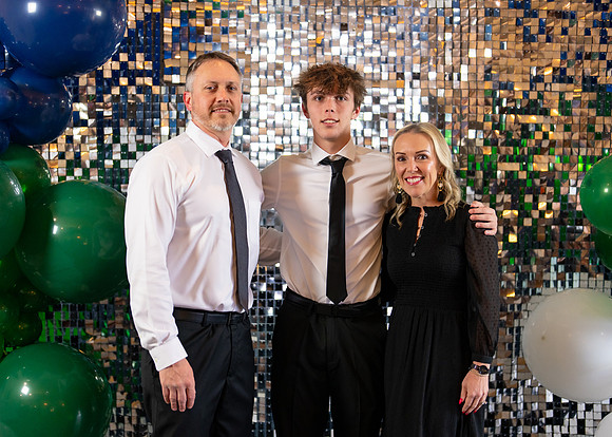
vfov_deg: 27.0
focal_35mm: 52
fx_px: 910
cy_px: 218
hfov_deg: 37.2
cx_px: 306
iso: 800
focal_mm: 50
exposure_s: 1/320
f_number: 1.2
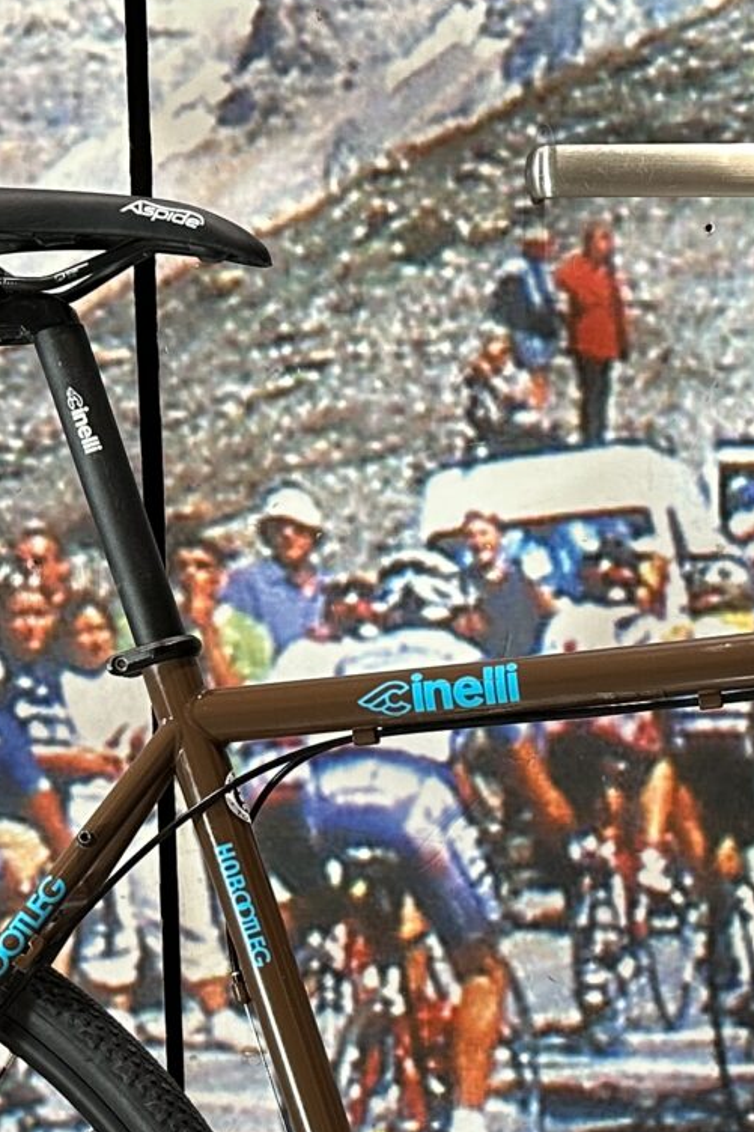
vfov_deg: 23.0
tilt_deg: -11.6
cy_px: 1112
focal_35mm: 85
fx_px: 2671
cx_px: 719
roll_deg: -0.3
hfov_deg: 15.8
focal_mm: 6.86
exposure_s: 1/100
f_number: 1.78
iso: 160
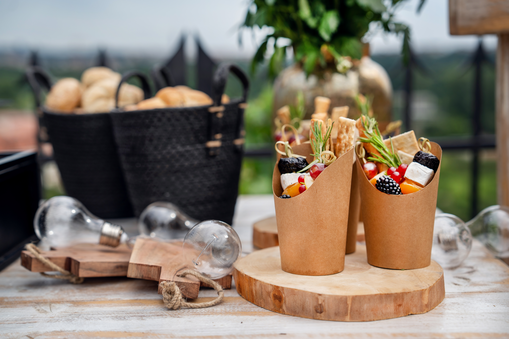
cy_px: 170
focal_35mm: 54
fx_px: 763
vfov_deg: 25.1
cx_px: 254
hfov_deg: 36.9
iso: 100
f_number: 3.2
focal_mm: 54
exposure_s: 1/320
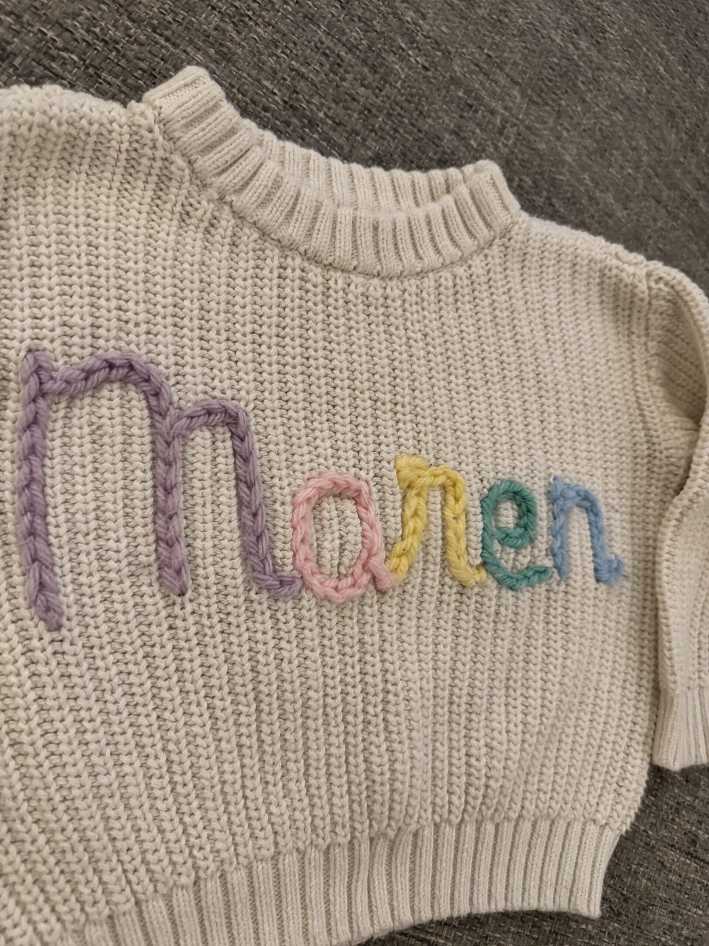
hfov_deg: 56.8
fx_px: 655
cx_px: 354
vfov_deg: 71.6
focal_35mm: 24
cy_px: 473
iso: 800
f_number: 1.78
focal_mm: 6.76
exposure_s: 1/59
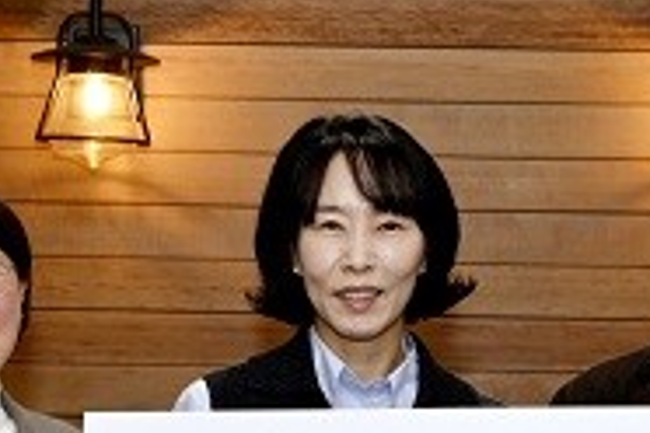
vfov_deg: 10.3
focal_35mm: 131
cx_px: 398
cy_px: 541
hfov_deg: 15.6
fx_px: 2365
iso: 400
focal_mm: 42
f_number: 6.3
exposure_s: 1/100
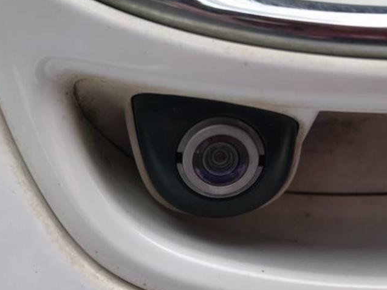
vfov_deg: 31.9
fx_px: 503
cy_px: 195
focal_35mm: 45
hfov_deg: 42.1
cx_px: 197
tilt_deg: +12.1
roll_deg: +2.0
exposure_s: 1/1330
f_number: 1.8
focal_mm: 3.99
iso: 20
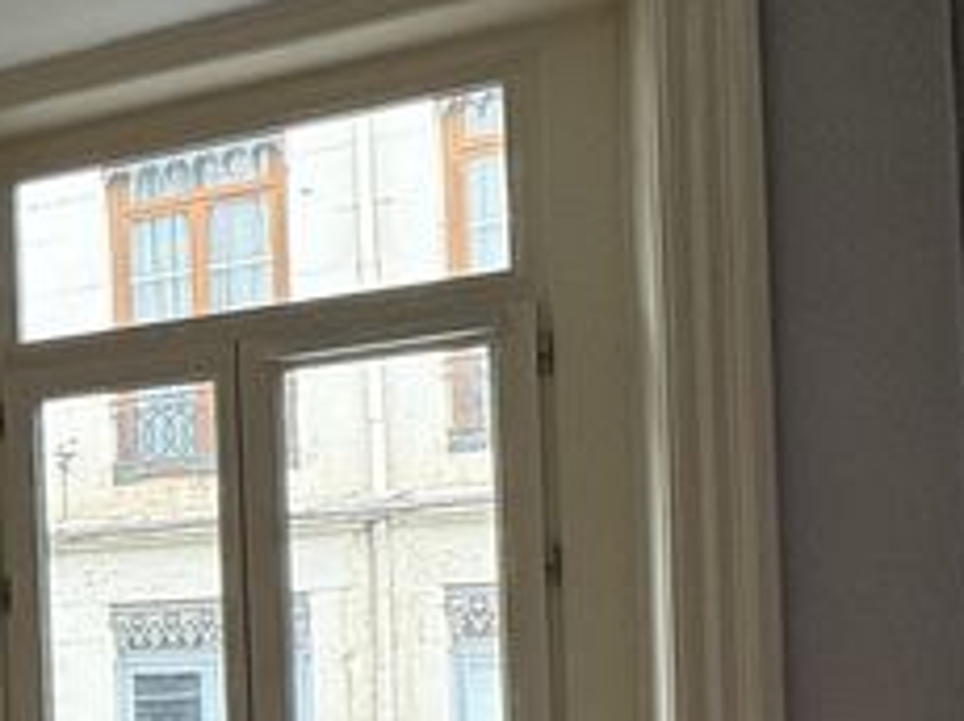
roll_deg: +2.4
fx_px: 1697
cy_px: 683
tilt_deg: +2.2
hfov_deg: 20.8
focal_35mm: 61
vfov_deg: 23.2
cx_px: -805
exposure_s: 1/99
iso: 125
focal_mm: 2.22
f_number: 2.2
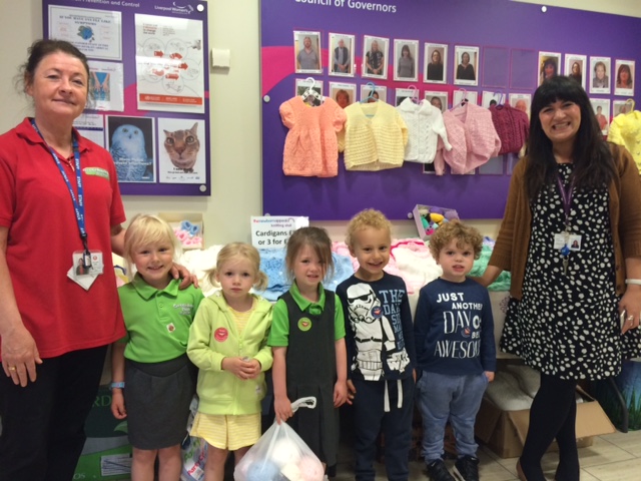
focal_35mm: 29
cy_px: 240
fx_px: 537
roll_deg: -0.1
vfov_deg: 48.2
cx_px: 320
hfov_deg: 61.7
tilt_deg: -6.1
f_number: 2.2
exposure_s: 1/33
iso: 125
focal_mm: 4.15
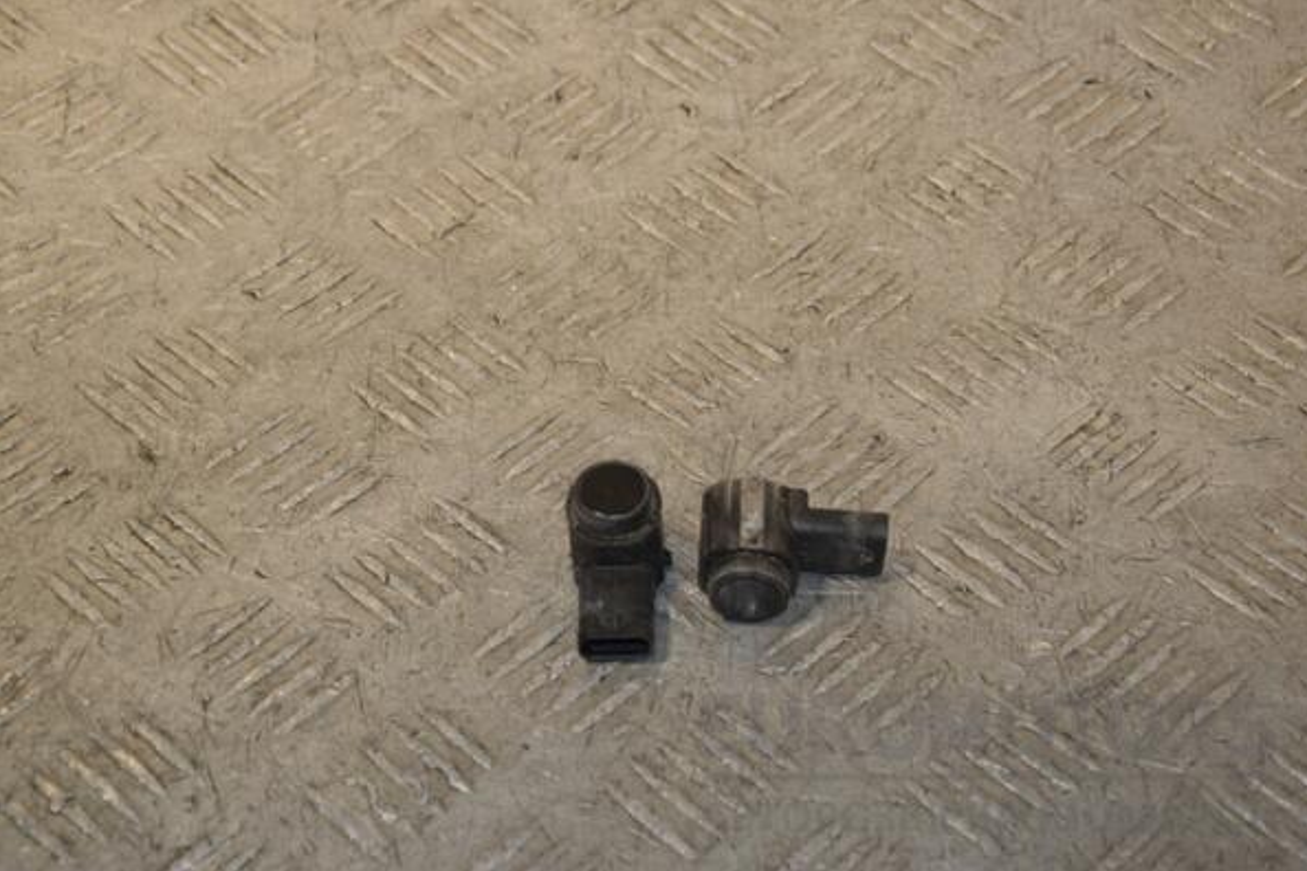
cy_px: 433
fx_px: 3630
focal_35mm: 100
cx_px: 658
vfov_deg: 13.7
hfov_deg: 20.4
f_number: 7.1
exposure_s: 1/200
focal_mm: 66
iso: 800
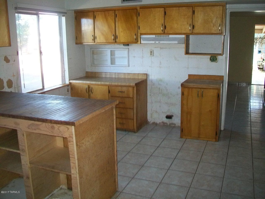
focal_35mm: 34
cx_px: 132
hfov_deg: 54.0
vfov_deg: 41.8
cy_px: 100
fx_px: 260
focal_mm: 6.1
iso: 160
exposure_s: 1/60
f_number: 2.7
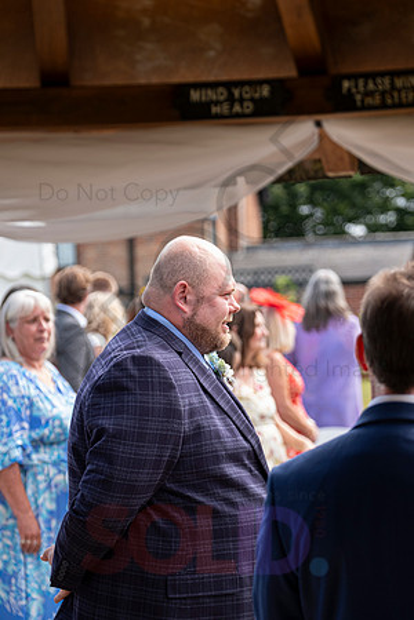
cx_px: 207
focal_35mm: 112
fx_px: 1932
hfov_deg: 12.2
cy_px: 310
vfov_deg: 18.3
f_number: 3.2
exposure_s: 1/640
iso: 200
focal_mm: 74.4
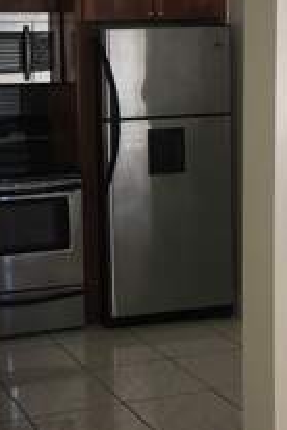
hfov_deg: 19.2
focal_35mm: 70
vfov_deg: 28.8
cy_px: 170
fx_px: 837
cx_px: 48
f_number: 2.2
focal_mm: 4.15
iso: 64
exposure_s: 1/30
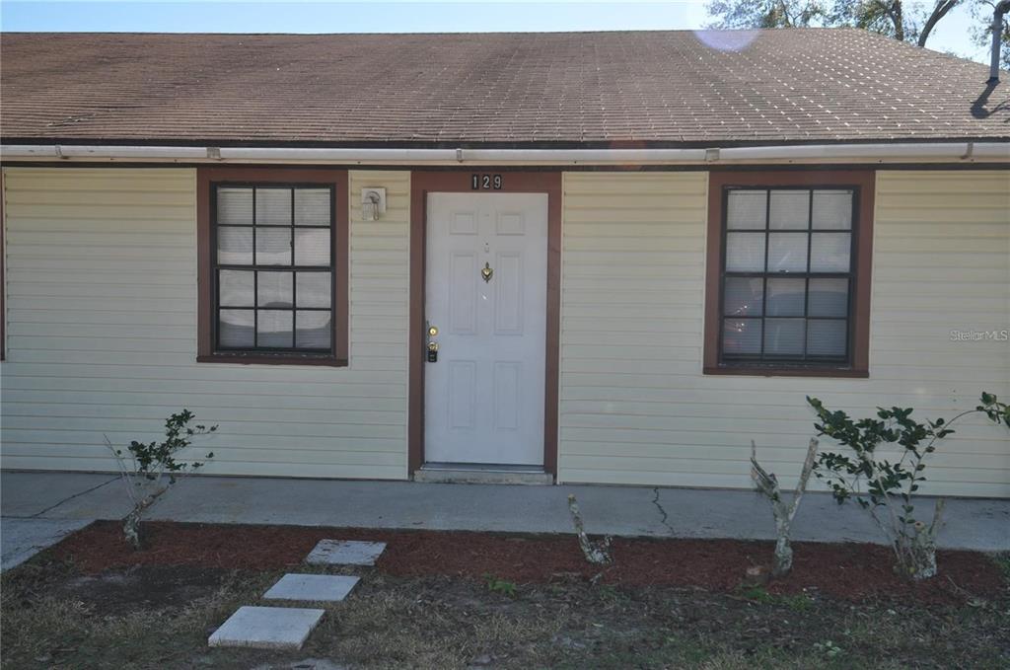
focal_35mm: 33
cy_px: 335
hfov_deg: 57.3
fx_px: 924
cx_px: 505
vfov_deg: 39.8
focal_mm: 22
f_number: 9
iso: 200
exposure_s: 1/200
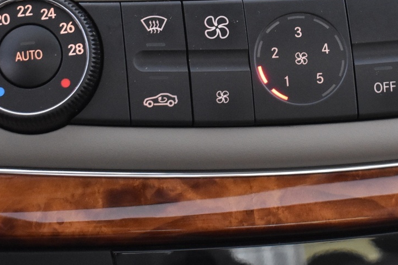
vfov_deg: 11.5
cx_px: 318
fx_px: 1306
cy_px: 30
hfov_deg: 17.2
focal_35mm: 118
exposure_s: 1/25
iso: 3200
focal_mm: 35
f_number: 4.5
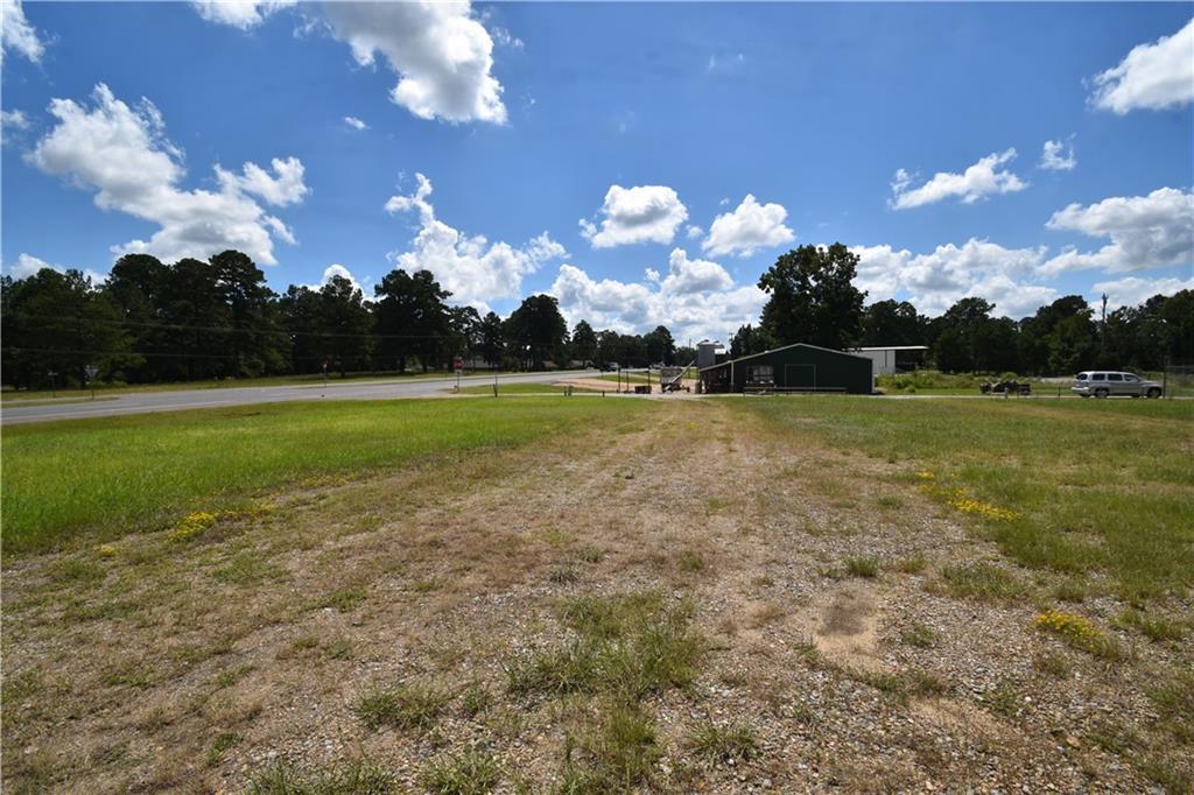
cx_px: 597
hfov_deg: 100.4
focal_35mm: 15
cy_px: 398
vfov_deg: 77.3
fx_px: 497
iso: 100
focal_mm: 10
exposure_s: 1/200
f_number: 13
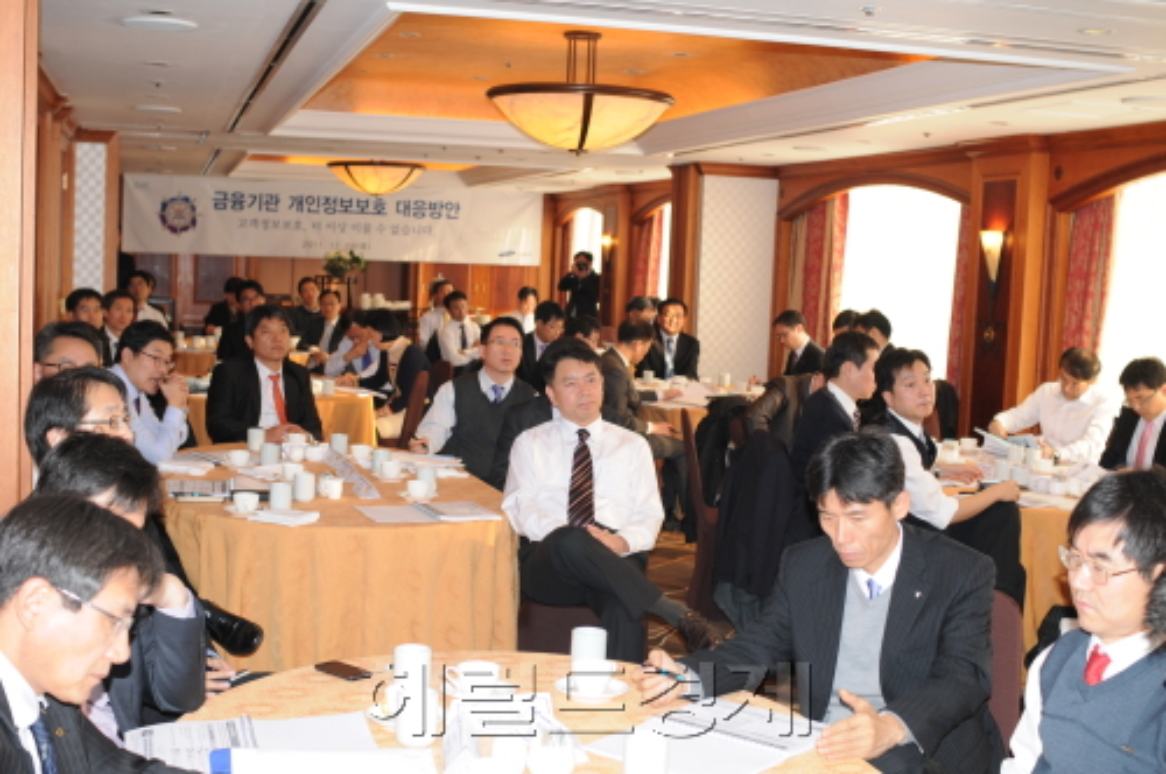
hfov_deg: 43.7
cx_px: 583
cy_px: 387
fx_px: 1456
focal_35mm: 45
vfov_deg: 29.8
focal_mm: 30
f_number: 3.5
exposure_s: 1/60
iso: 200
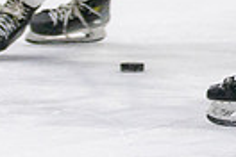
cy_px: -129
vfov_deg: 1.5
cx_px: 393
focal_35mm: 906
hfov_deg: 2.3
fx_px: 5939
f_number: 2.8
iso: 640
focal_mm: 110
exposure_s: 1/640
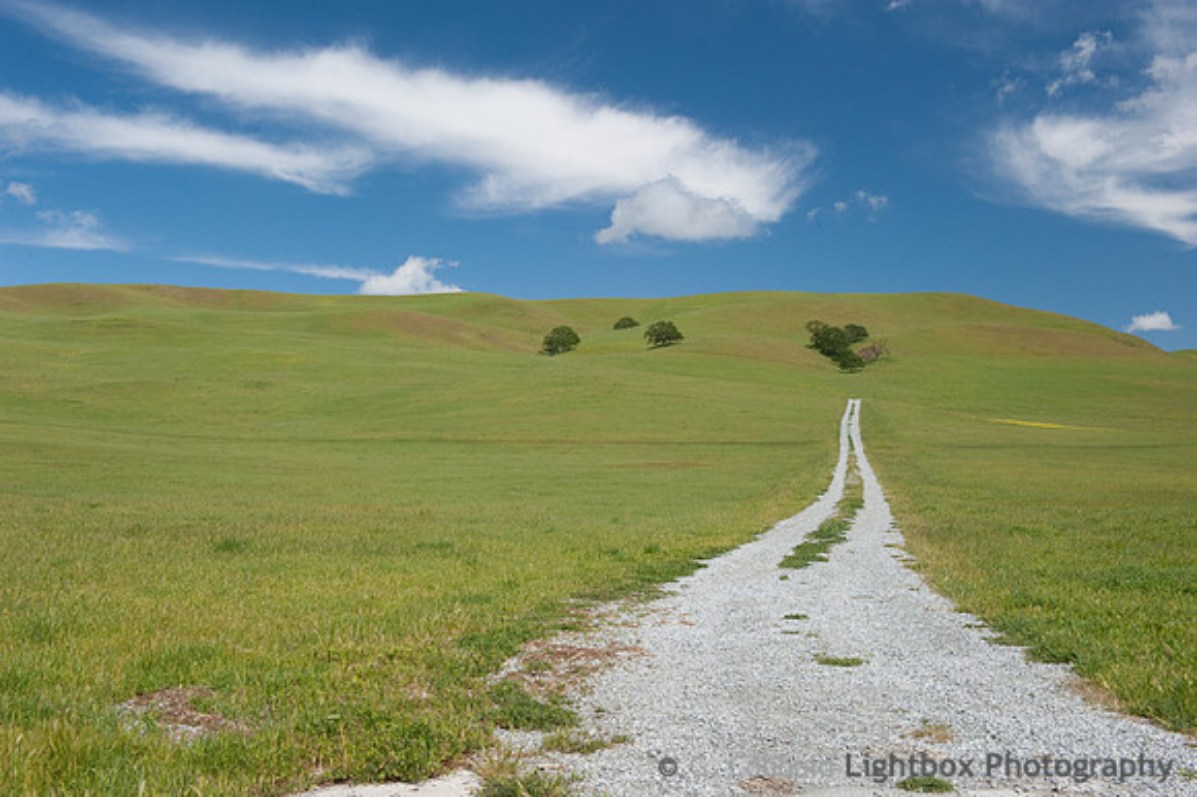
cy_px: 398
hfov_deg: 50.7
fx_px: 1263
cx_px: 598
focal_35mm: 38
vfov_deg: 35.0
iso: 400
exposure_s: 1/125
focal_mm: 38
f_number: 16
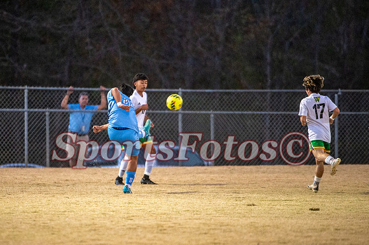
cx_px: 136
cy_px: 139
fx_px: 5474
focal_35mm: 534
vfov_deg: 2.6
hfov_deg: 3.9
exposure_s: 1/1000
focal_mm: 400
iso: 5000
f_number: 4
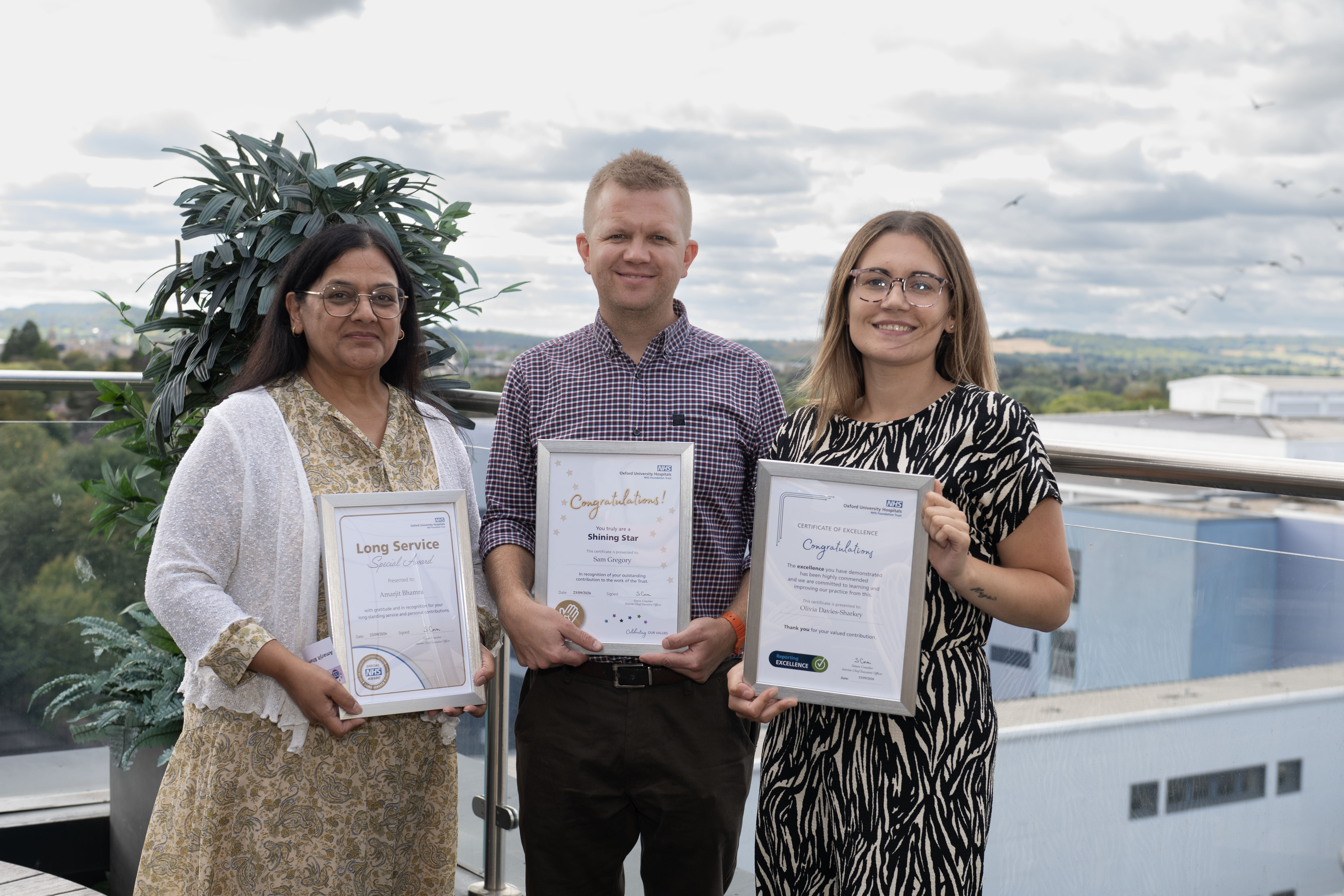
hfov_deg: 38.2
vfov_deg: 26.0
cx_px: 672
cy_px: 448
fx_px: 1941
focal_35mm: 52
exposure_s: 1/125
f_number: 4.5
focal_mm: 52
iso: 125
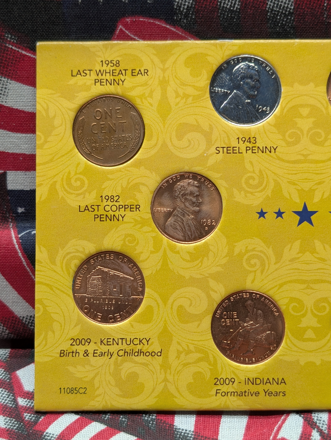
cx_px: 166
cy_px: 220
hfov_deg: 29.7
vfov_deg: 38.9
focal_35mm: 49
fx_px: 623
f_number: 1.68
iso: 29
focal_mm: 6.9
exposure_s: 1/41.9
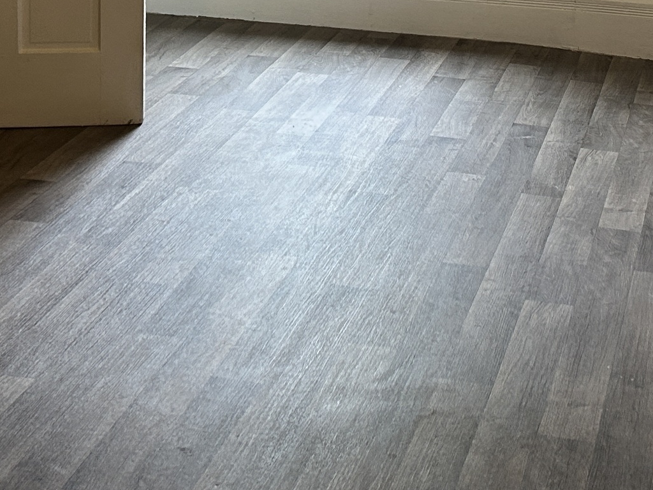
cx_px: 418
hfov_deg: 24.9
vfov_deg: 17.4
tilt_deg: -5.3
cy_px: -191
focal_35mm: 78
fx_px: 1471
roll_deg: -0.6
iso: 160
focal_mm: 5.7
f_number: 1.5
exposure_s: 1/60
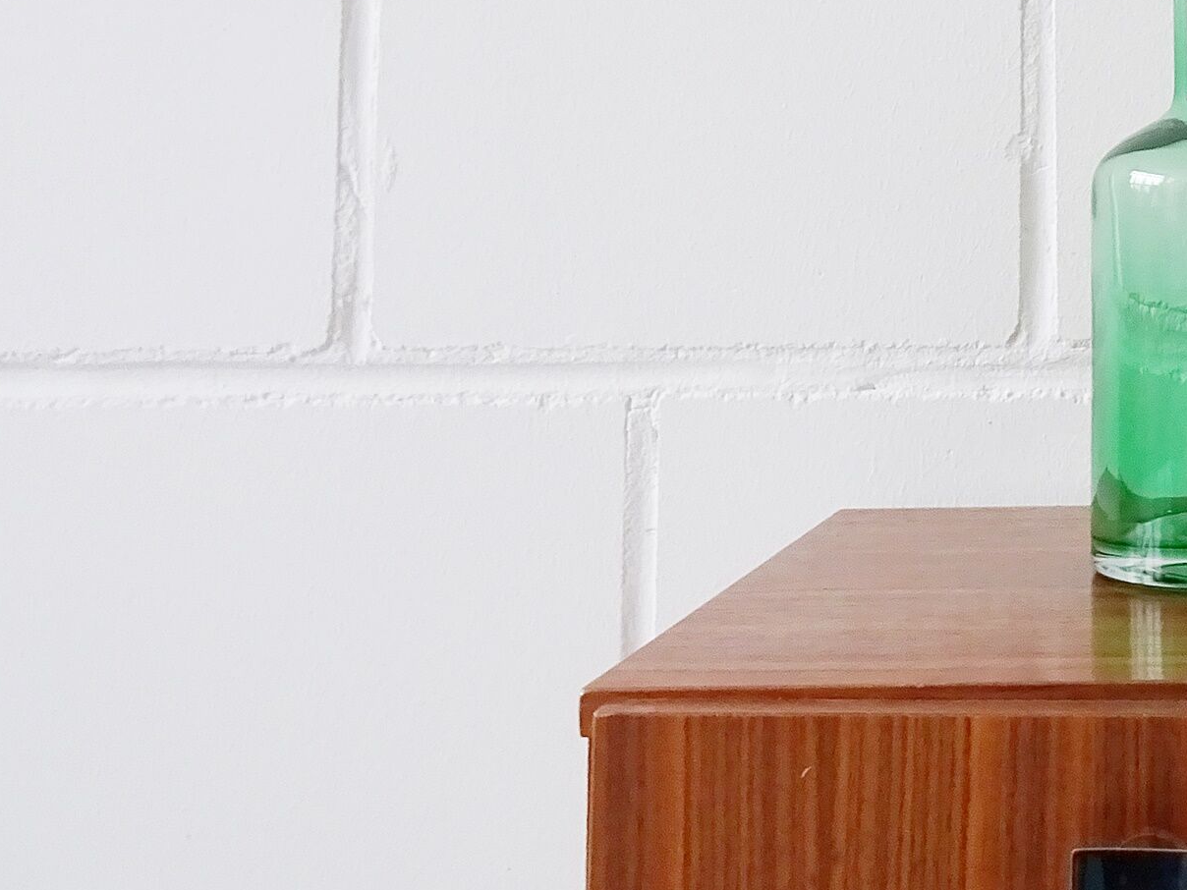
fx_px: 1817
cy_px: 40
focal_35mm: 53
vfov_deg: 26.3
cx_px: 1274
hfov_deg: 32.3
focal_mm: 4.1
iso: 250
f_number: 3.5
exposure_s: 1/30
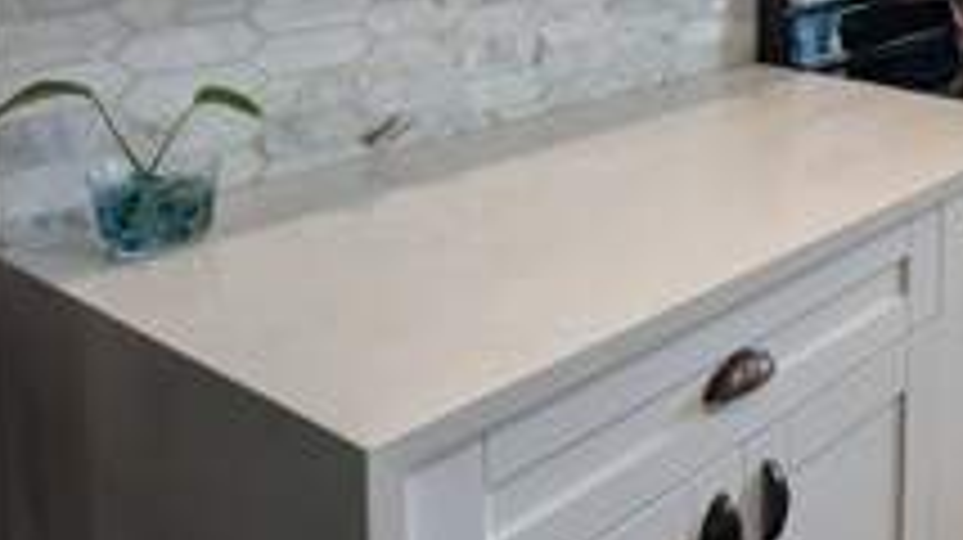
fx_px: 995
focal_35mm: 39
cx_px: 1058
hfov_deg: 41.3
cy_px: -86
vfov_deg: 27.2
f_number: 1.7
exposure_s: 1/193
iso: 55
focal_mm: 2.02
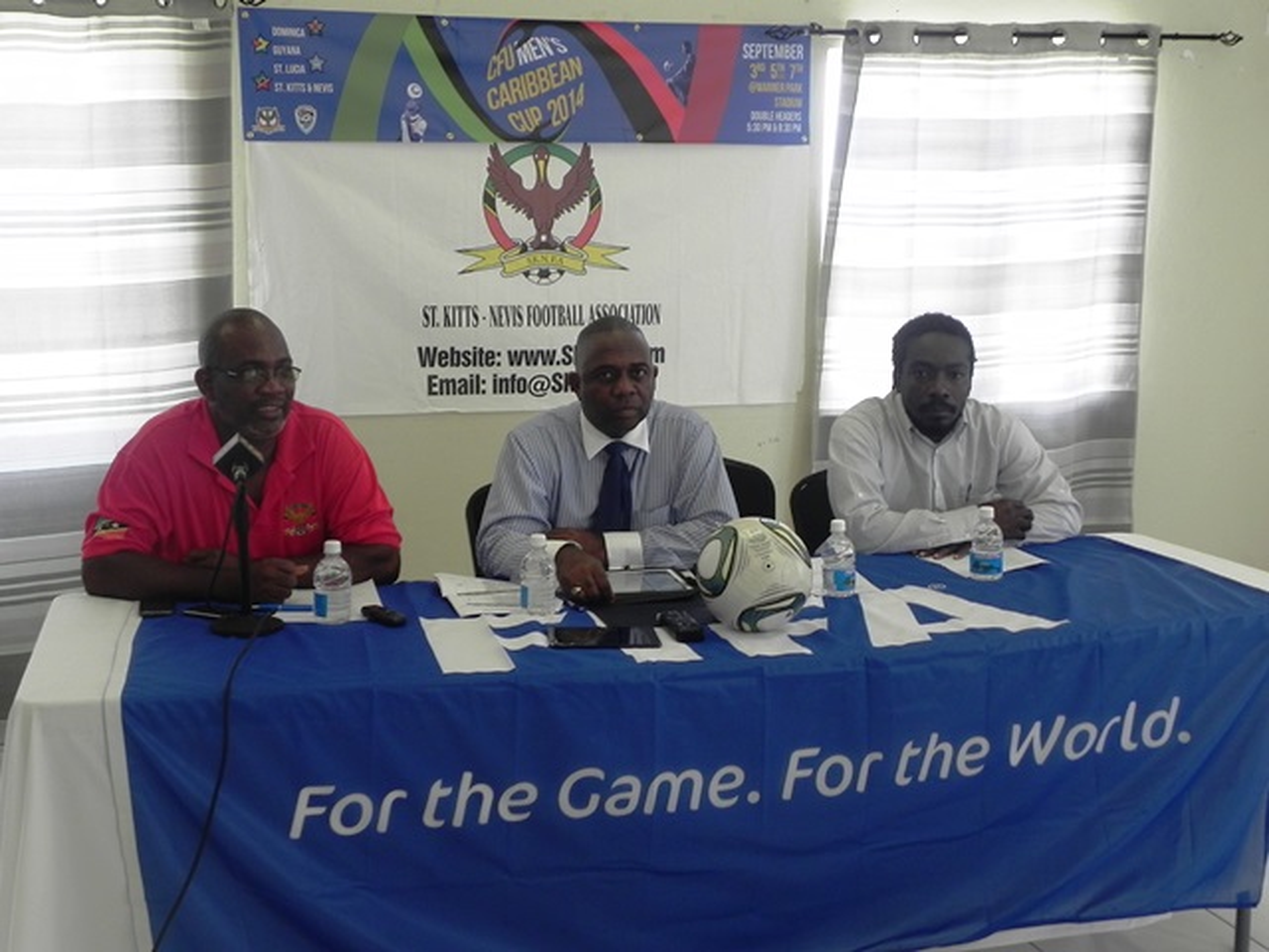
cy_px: 476
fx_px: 1503
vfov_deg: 35.1
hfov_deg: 45.8
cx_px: 634
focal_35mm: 41
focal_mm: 7.3
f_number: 3.2
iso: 160
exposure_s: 1/59.1
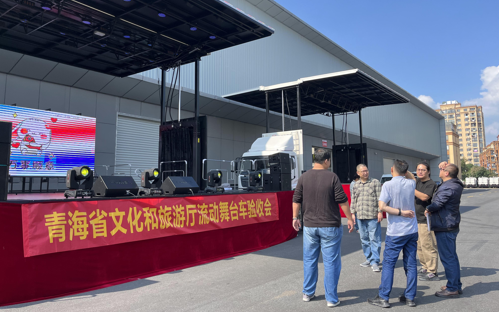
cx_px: 247
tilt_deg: +7.0
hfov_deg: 66.5
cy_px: 133
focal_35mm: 28
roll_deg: -0.9
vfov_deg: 44.4
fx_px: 381
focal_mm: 5.1
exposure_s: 1/1266
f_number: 1.6
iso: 50
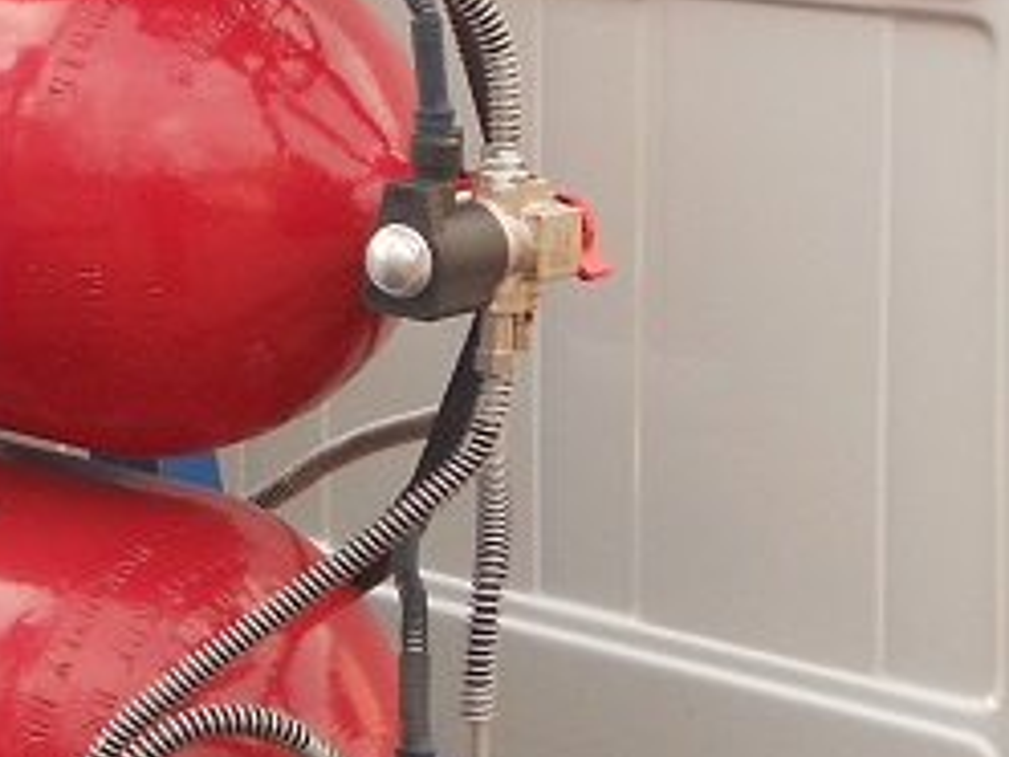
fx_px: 3760
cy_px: -163
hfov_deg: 14.4
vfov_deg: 11.3
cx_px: -423
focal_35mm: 129
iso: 100
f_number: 3.5
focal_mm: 5.8
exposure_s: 1/160
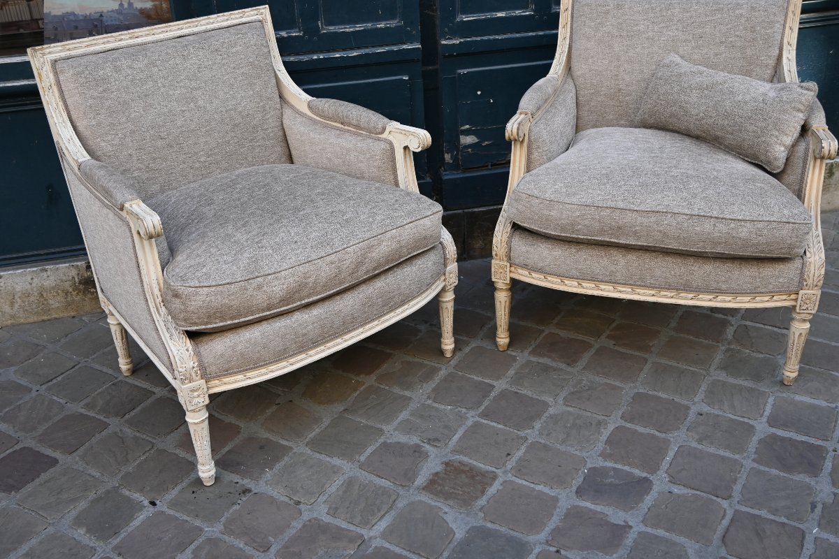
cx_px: 420
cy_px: 280
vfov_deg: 36.2
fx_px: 856
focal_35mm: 37
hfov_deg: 52.2
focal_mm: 24.5
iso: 200
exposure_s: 1/250
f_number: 4.5
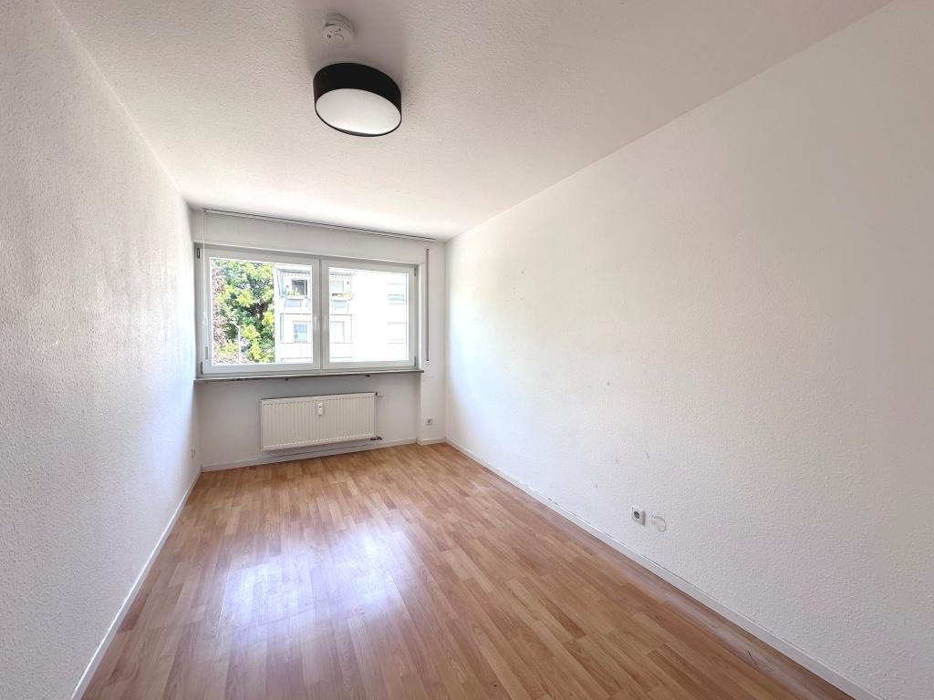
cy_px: 350
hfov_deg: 102.1
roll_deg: +0.1
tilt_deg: -1.7
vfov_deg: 85.7
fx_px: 378
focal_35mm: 14
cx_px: 467
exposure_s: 1/99
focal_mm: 2.22
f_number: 2.2
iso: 40
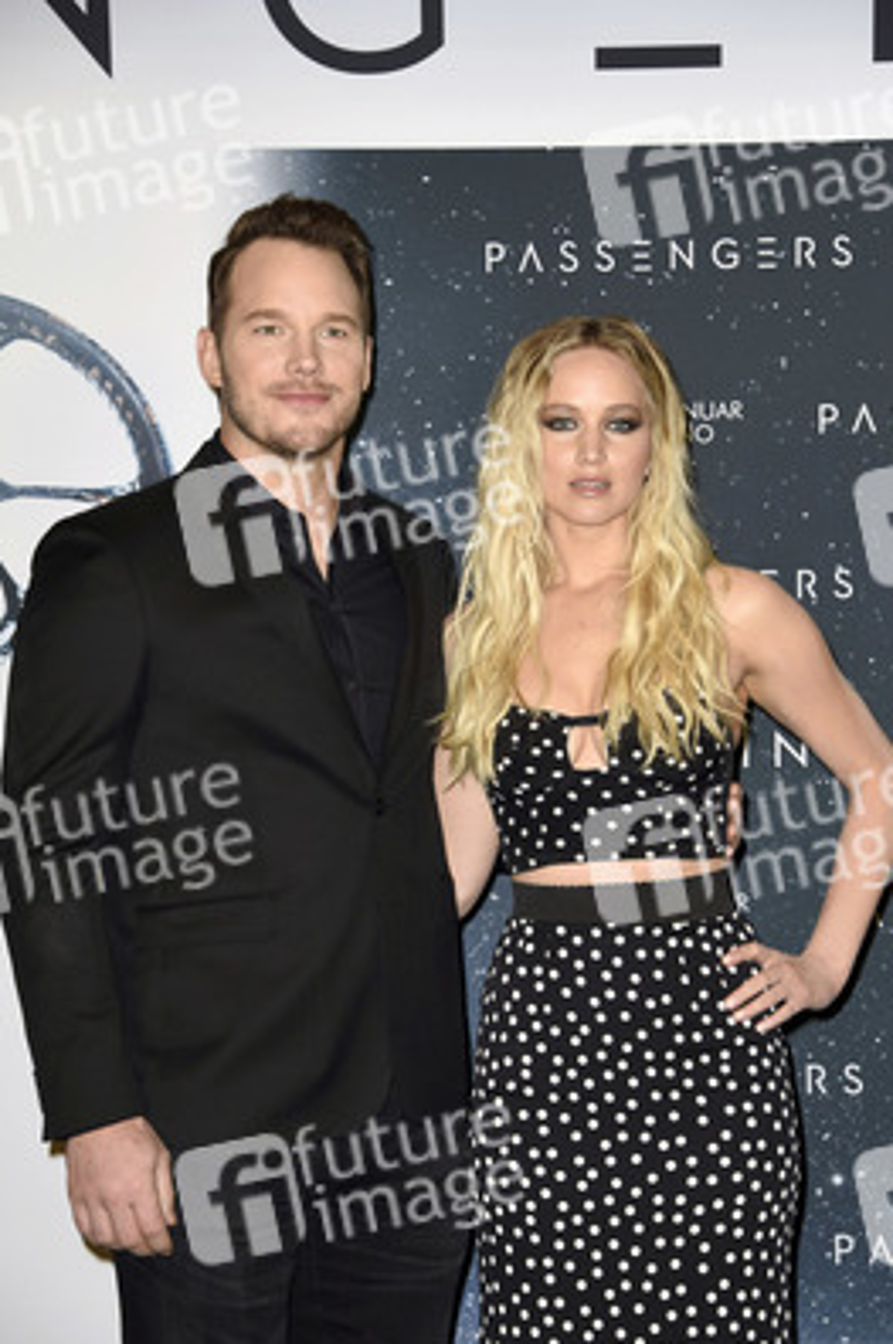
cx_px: 448
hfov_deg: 12.9
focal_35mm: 106
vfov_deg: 19.3
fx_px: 3954
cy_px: 675
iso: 800
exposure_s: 1/200
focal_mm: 105
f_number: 5.6
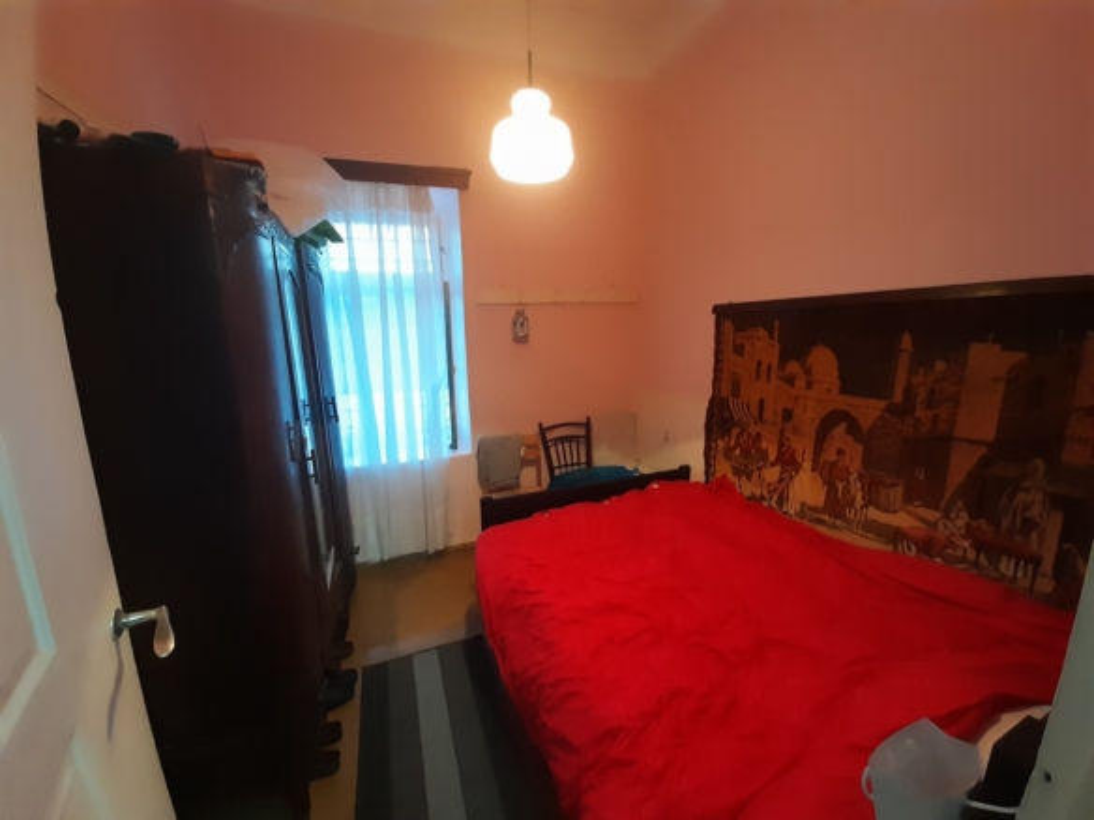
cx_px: 547
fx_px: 411
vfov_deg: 89.9
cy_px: 410
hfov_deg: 106.2
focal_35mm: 13
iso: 400
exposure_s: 1/25
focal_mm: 1.42
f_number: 2.2
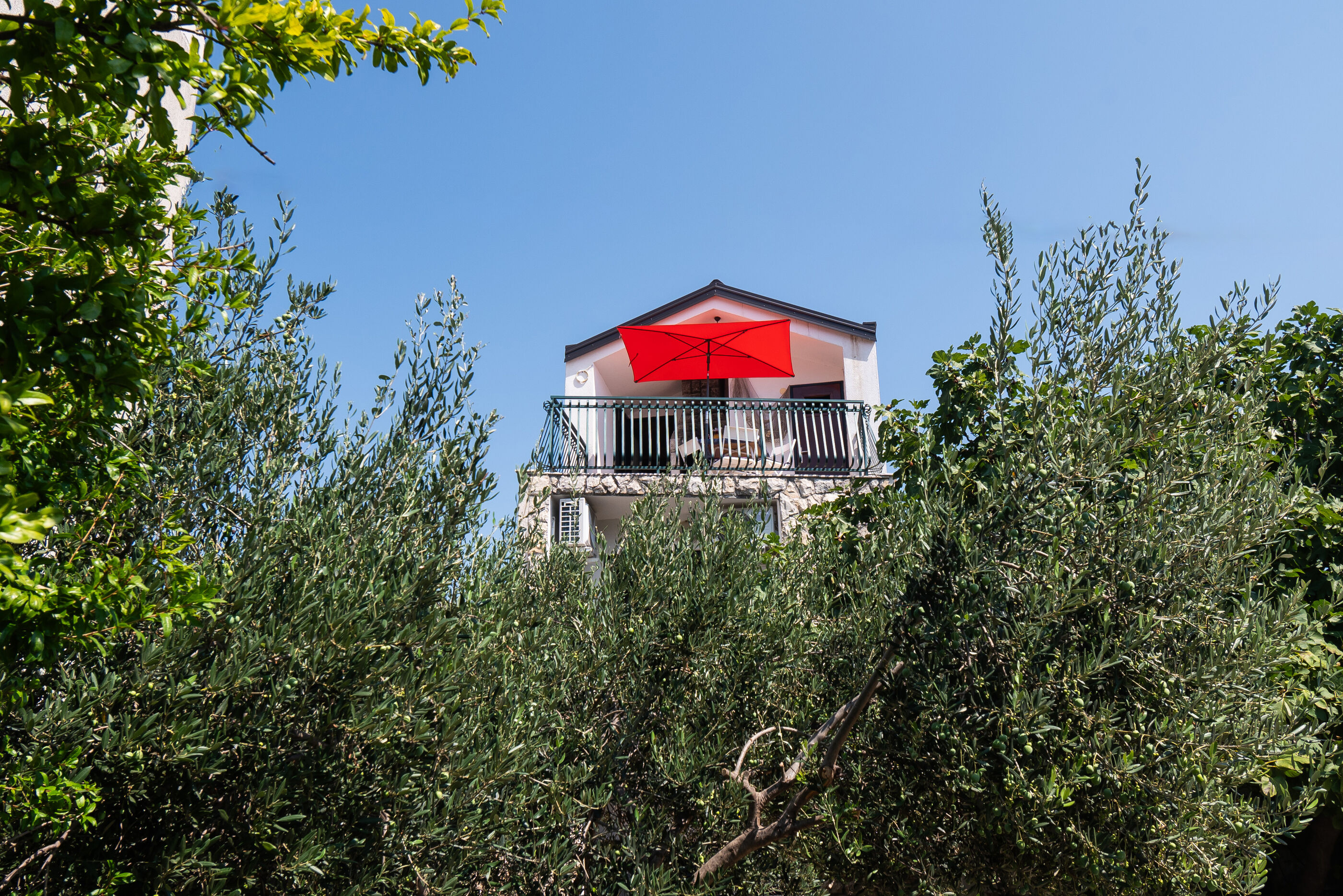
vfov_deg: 43.6
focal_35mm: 30
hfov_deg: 61.9
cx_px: 672
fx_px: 1119
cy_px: 448
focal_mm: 20
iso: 200
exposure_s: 1/400
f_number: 8
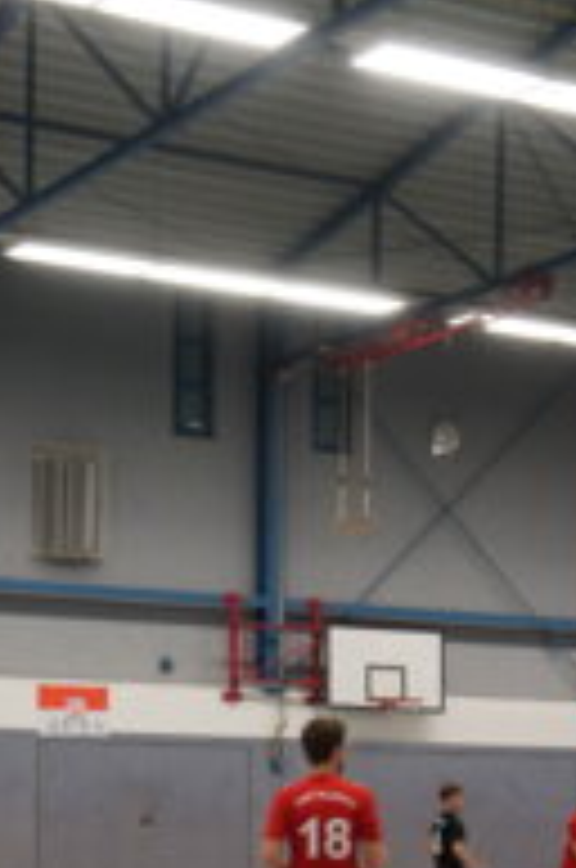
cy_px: 823
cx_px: 126
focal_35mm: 87
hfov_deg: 15.6
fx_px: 2095
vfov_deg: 22.7
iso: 400
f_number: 4
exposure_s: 1/60
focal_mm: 28
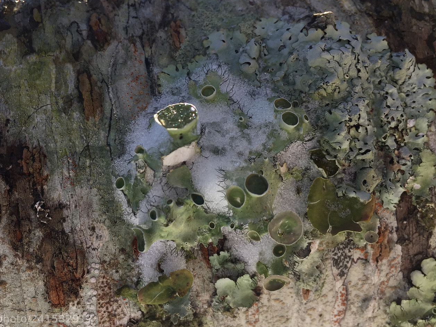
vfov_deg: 38.6
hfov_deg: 50.0
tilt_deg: -7.4
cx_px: 189
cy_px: 138
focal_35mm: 37
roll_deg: +29.7
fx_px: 466
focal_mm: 4.15
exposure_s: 1/694
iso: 32
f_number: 2.2
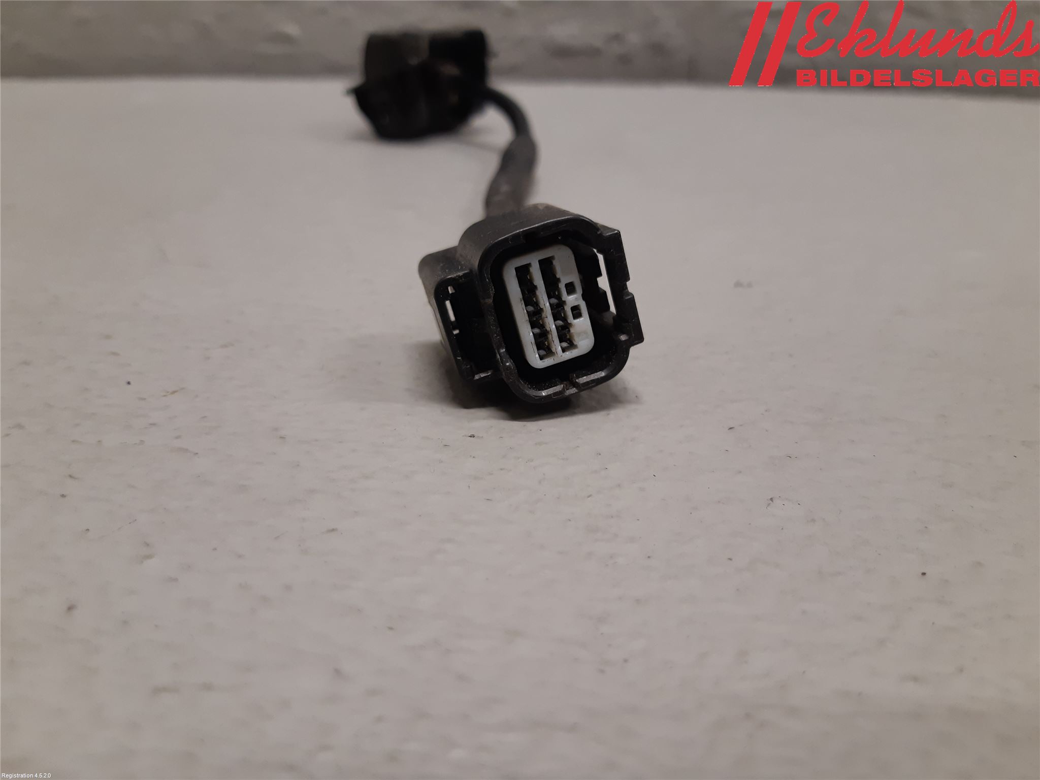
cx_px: 520
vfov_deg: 53.1
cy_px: 390
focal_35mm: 26
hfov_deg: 67.3
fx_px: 781
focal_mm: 3.93
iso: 125
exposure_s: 1/50
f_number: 1.7
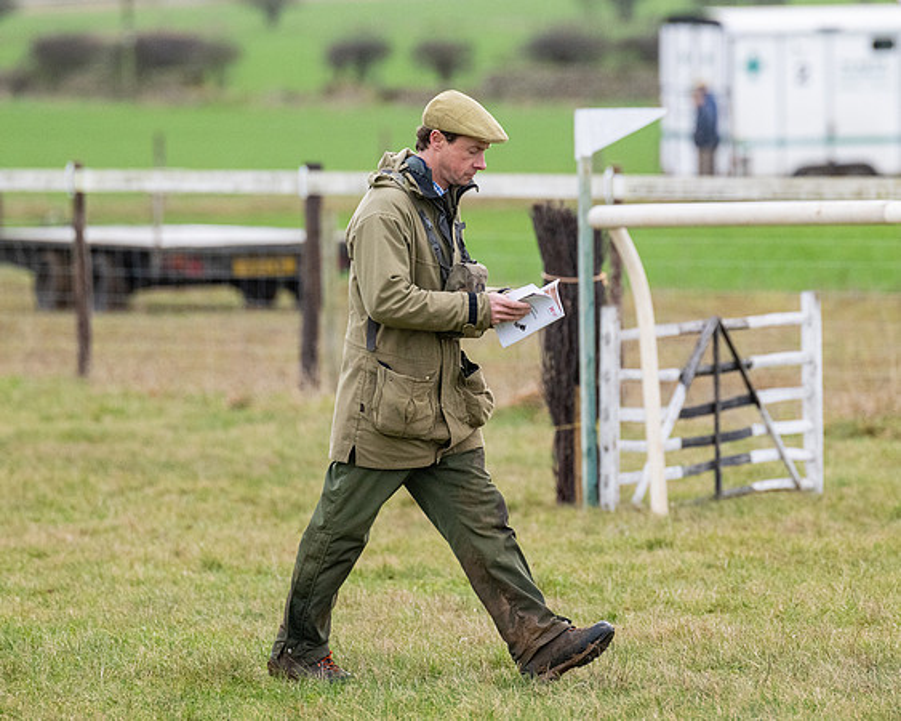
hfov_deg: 5.1
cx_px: 461
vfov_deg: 4.1
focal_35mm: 376
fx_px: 10021
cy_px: 322
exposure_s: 1/2500
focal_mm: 280
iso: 2000
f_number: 5
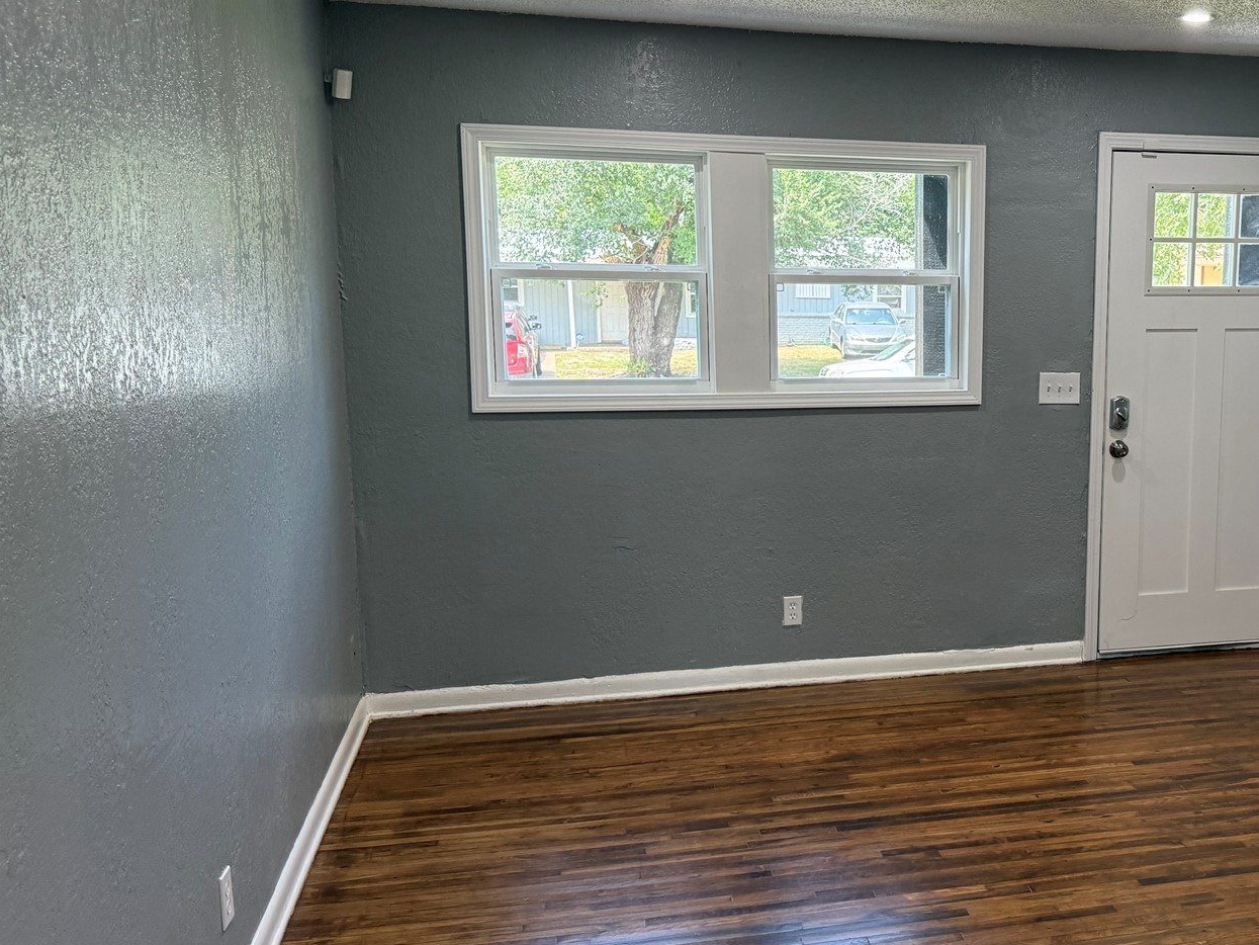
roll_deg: -0.8
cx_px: 967
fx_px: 1346
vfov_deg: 38.7
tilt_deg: -8.3
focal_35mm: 37
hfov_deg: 47.9
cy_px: 478
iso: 200
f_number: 1.78
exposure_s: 1/130
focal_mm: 6.76
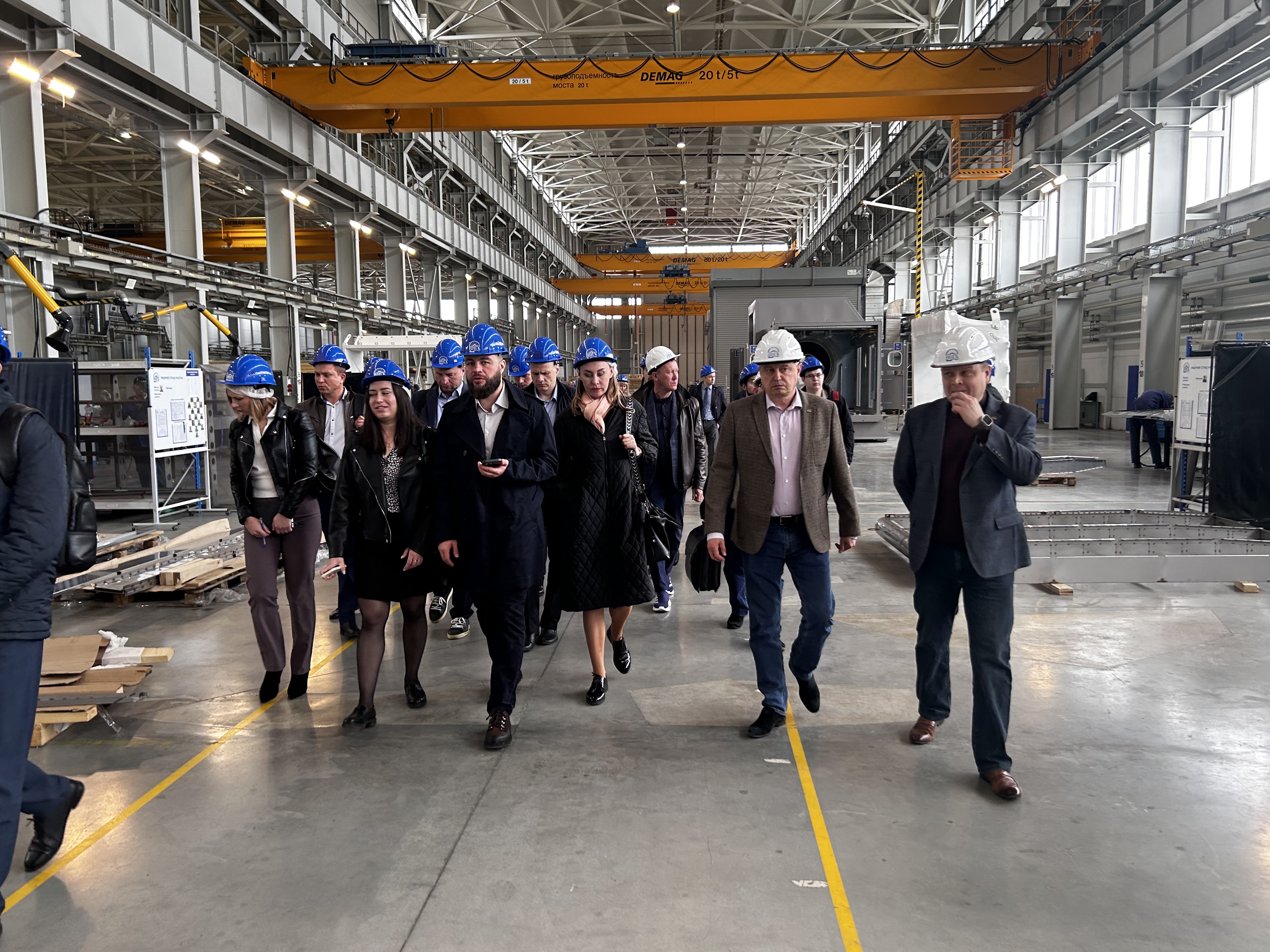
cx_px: 631
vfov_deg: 51.4
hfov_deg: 65.3
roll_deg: +3.4
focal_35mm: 27
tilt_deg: -3.5
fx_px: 991
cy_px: 470
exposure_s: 1/50
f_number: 1.5
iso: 80
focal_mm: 5.7
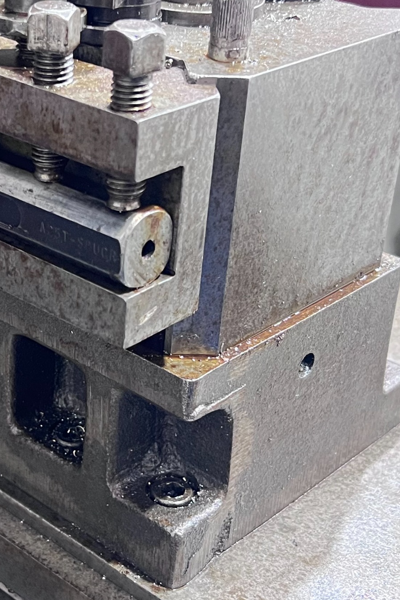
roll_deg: -1.9
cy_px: 310
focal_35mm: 66
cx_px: 64
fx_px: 1099
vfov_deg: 30.5
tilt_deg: -28.4
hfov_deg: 20.3
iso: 400
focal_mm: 5.7
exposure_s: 1/50
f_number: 1.5
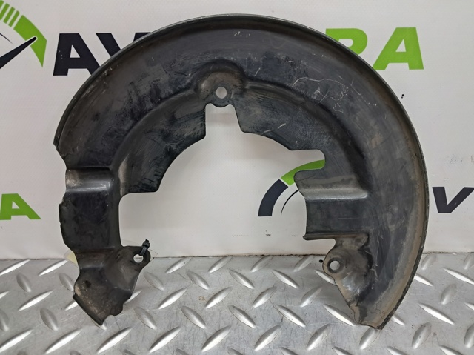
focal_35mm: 27
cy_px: 178
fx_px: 369
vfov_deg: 51.3
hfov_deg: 65.4
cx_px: 237
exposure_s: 1/50
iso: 200
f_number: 1.8
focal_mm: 4
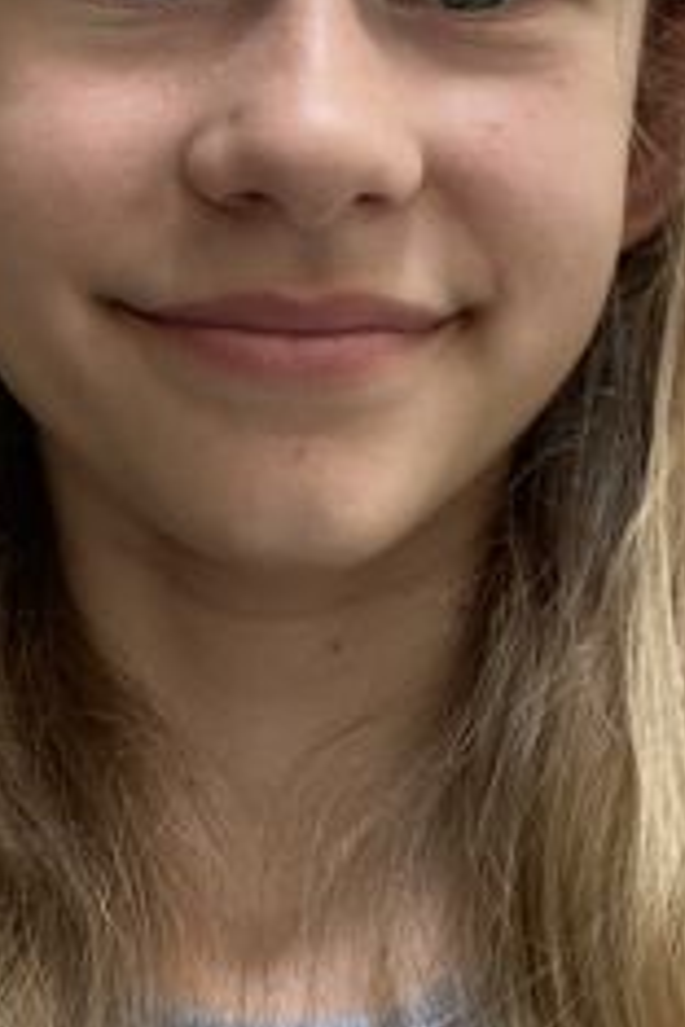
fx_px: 2283
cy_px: 522
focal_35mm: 80
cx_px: 233
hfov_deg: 17.0
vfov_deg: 25.4
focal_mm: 2.71
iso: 160
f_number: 2.2
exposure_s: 1/60
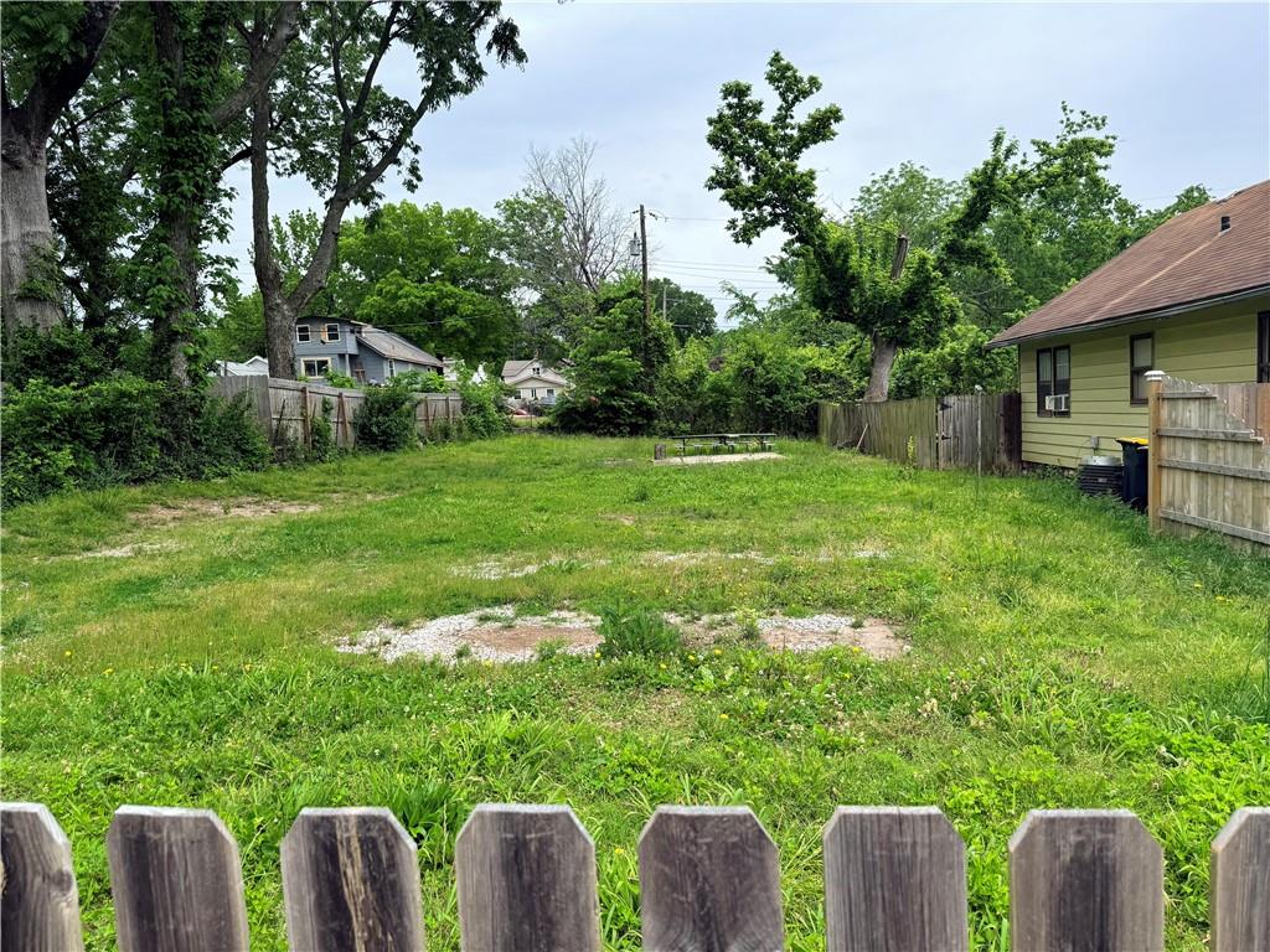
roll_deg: +2.9
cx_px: 635
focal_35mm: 24
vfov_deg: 56.8
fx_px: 881
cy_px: 476
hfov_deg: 71.6
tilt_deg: -3.5
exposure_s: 1/2801
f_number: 1.78
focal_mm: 6.76
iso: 100
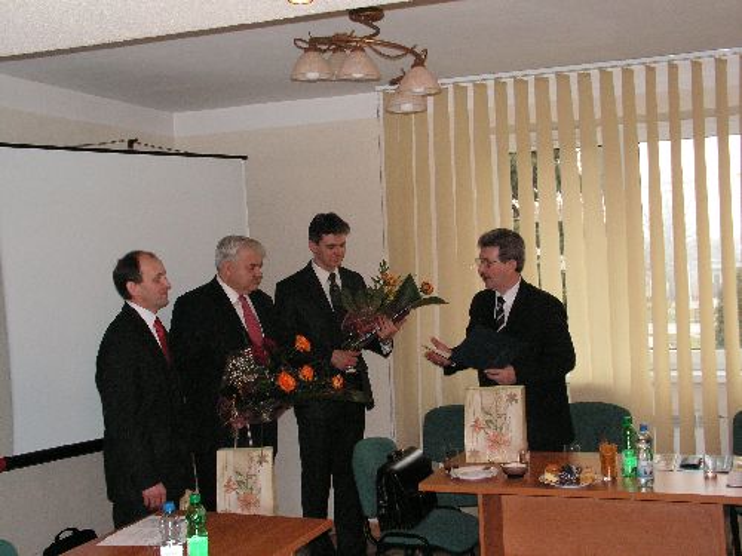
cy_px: 278
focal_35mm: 44
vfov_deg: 32.9
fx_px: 943
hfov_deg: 42.9
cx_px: 371
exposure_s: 1/40
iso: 160
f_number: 4.8
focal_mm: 7.4
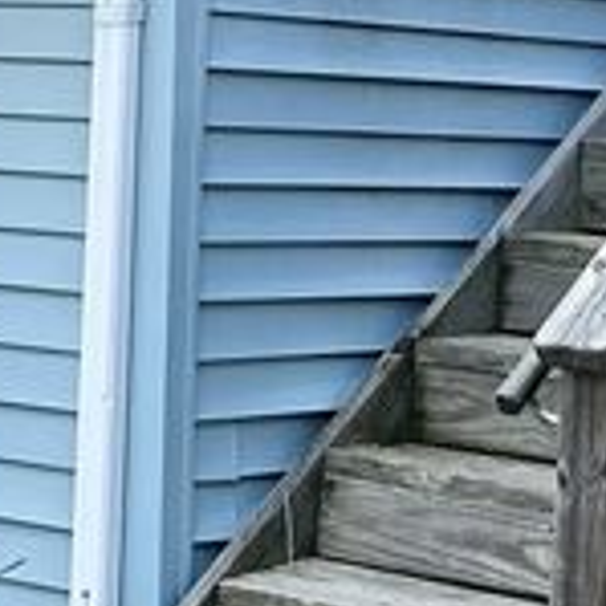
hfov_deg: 11.0
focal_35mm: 158
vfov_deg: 10.2
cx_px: 69
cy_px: -598
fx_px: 3129
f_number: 1.5
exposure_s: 1/1972
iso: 50
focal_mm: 5.7
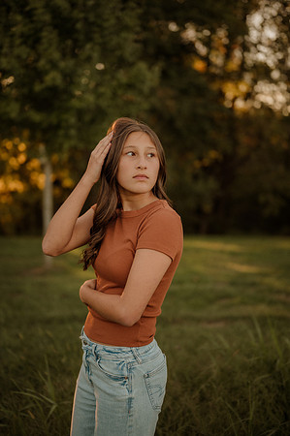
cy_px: 218
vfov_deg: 39.6
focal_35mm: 50
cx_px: 145
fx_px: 606
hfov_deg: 26.9
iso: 250
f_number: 2
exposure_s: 1/640
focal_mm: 50
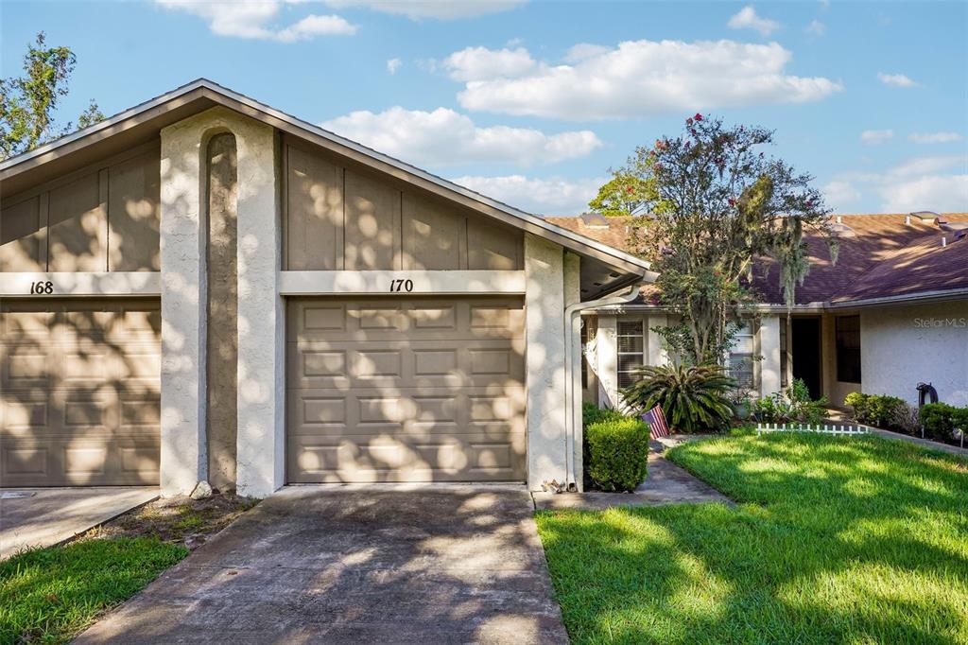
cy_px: 322
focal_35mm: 28
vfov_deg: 46.4
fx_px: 753
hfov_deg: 65.5
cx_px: 484
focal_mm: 28
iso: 200
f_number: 20
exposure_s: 1/30
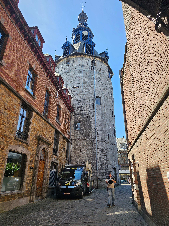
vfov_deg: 73.9
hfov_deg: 58.9
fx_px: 150
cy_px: 113
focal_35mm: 23
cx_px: 84
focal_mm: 6.3
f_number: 1.7
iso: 10
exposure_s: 1/287
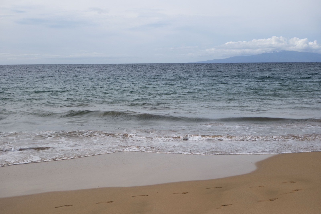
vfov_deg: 24.2
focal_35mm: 56
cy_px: 107
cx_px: 160
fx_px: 499
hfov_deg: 35.6
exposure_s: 1/3000
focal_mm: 37.6
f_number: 6.4
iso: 400
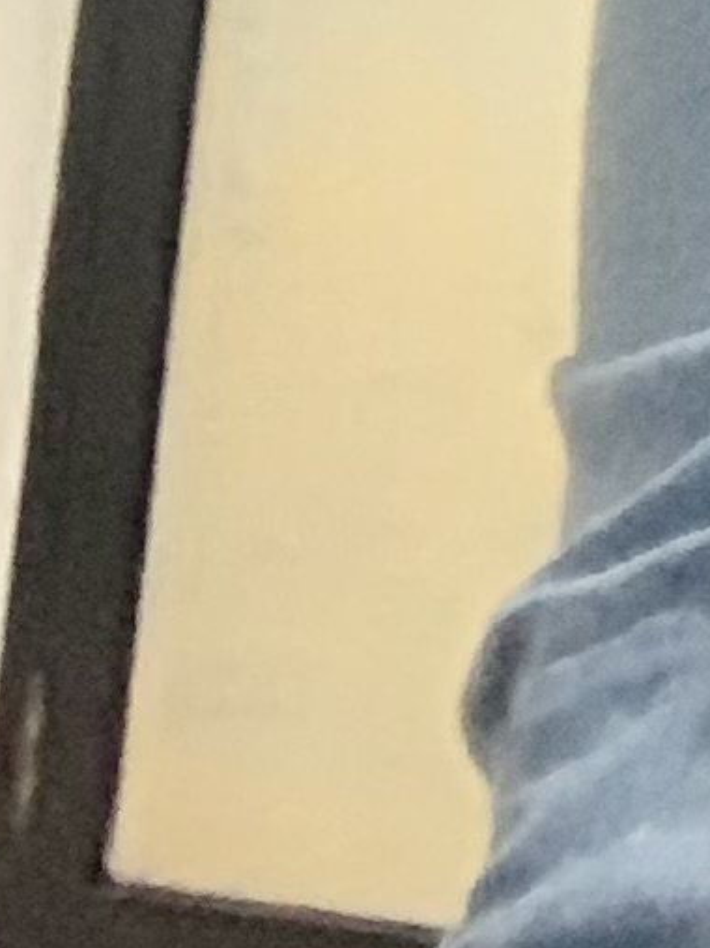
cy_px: -1696
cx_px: 2052
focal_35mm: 195
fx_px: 5335
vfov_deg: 8.7
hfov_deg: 6.9
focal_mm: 2.87
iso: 500
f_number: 2.2
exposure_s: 1/17
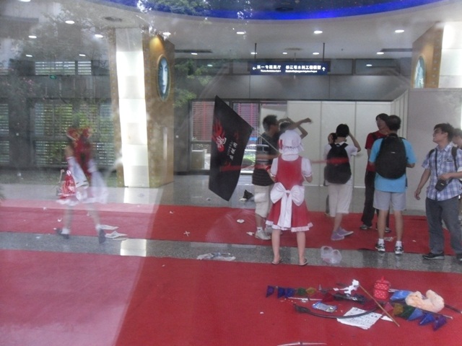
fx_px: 601
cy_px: 173
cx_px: 231
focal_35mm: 45
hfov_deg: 42.1
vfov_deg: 32.2
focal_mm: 6.3
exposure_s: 1/22
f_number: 3.5
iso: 400
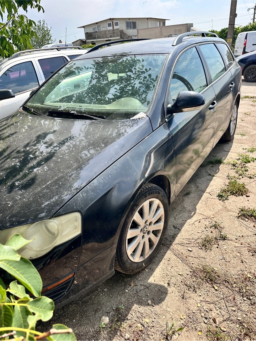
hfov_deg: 56.8
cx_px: 128
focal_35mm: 24
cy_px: 170
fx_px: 237
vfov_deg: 71.6
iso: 80
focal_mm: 6.86
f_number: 1.78
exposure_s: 1/2469
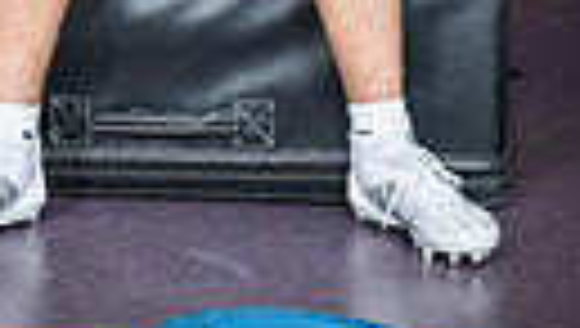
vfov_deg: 7.6
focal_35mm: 146
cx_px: 193
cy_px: -539
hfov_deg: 14.7
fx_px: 2249
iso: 500
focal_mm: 40
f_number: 5.6
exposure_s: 1/250
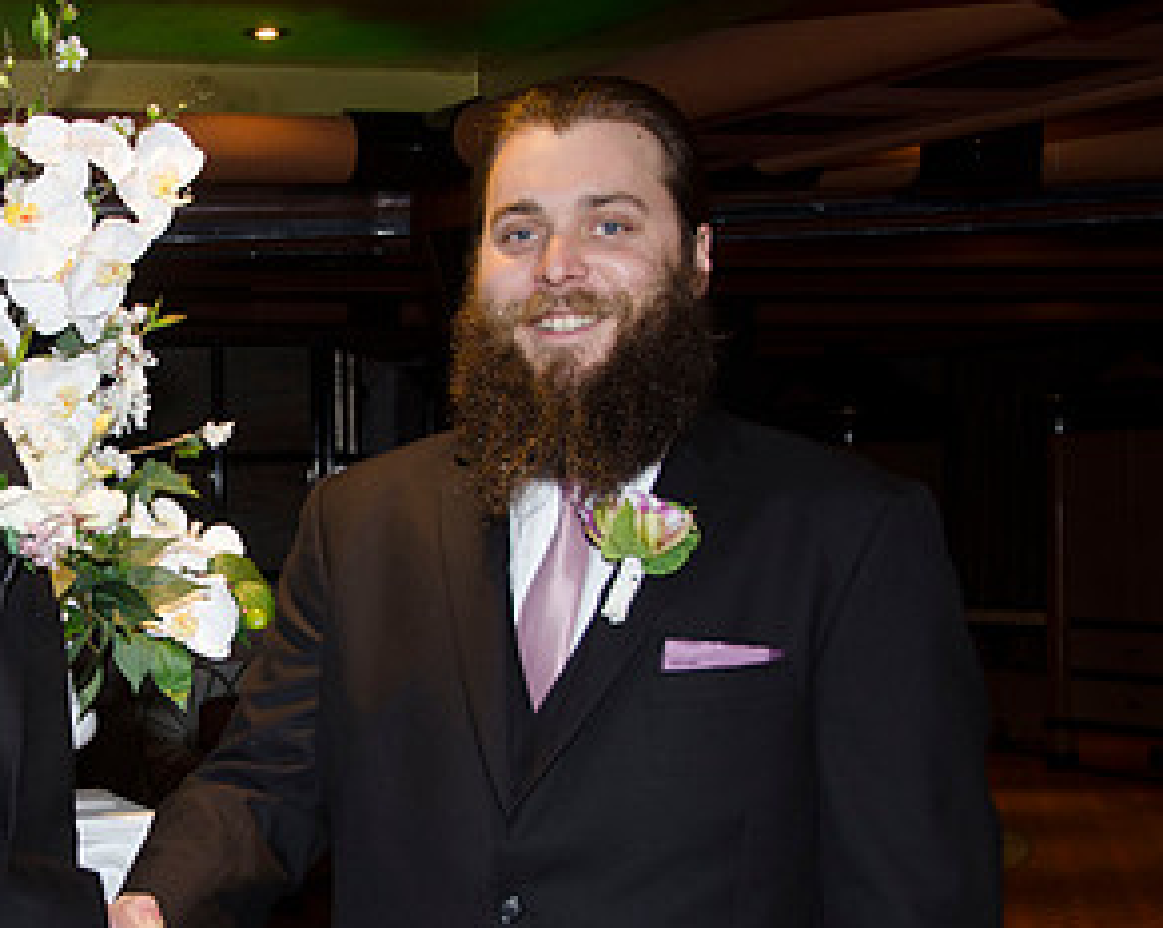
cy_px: 585
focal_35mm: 81
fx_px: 2785
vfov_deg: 18.9
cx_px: 131
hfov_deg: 23.0
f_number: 5.6
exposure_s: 1/60
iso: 400
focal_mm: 29
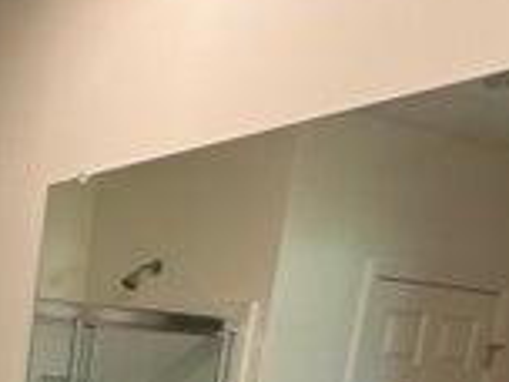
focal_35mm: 59
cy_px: 539
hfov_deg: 25.2
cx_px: -244
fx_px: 868
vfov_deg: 21.6
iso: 100
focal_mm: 2.22
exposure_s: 1/30
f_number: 2.2
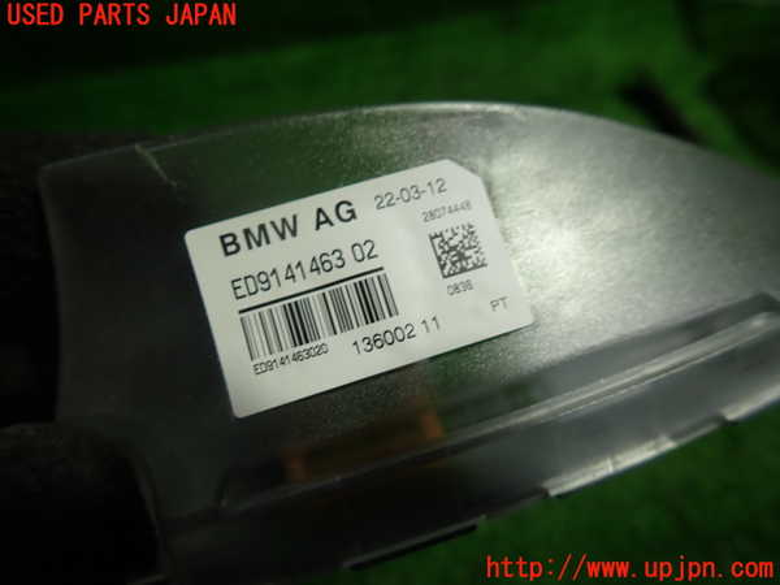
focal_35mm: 25
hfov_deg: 69.4
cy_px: 292
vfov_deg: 54.9
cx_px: 390
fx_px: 563
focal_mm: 4.5
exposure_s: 1/60
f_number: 2
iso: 125
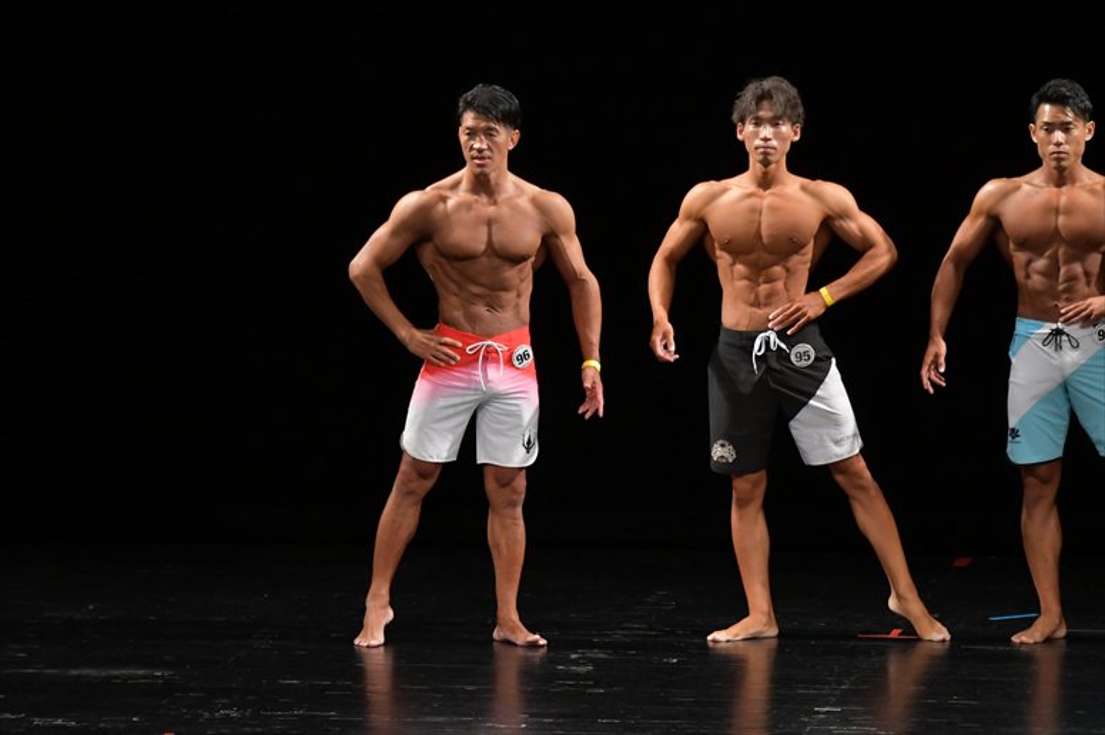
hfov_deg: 7.6
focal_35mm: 270
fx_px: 8284
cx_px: 552
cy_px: 368
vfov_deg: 5.1
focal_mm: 180
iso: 3200
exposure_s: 1/400
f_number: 5.6
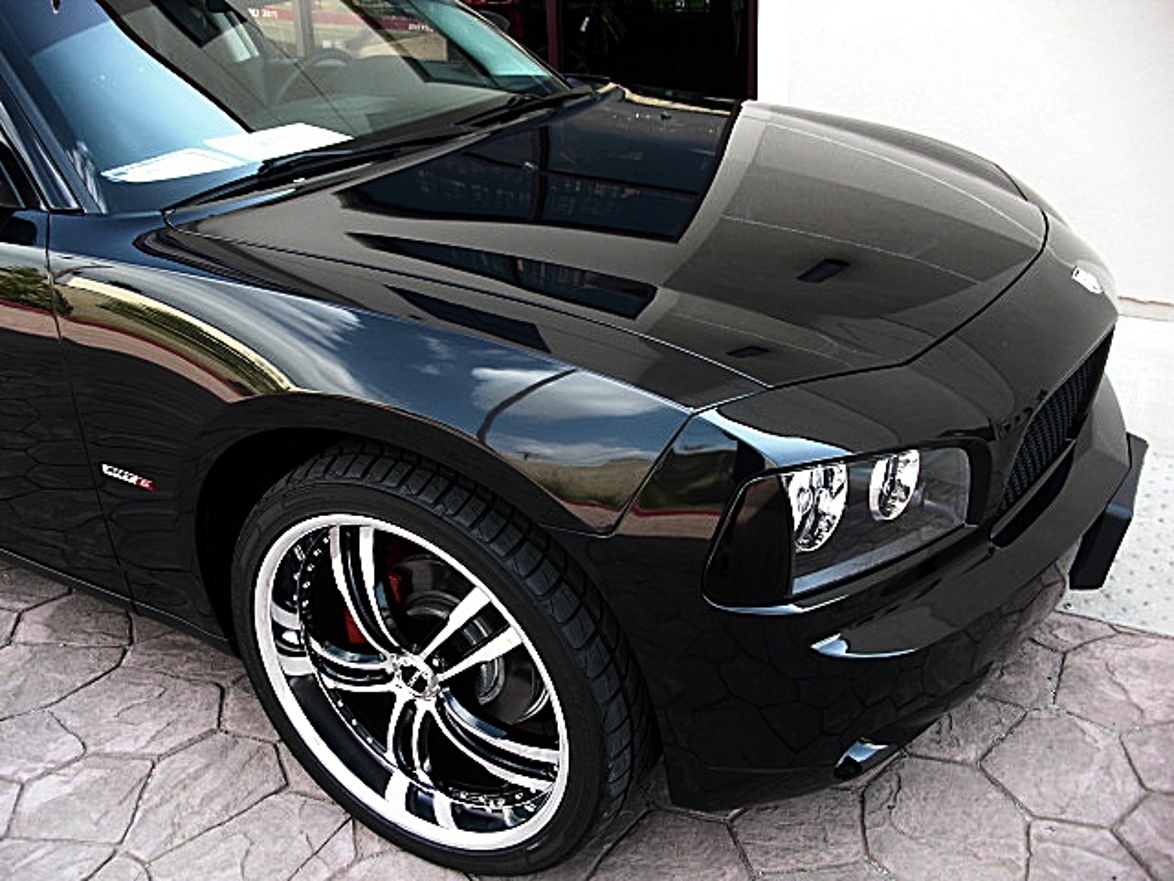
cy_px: 440
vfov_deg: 39.7
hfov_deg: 51.4
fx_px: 1221
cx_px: 587
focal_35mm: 36
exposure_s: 1/80
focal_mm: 6.3
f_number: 2.8
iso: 50
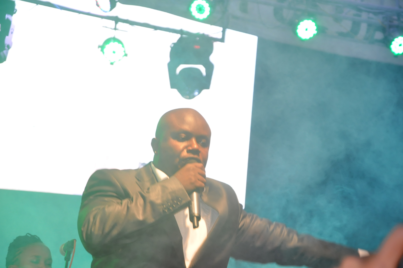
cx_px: 202
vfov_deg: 10.7
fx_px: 1426
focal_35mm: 128
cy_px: 134
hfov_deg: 16.1
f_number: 7.1
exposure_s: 1/100
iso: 800
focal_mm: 85
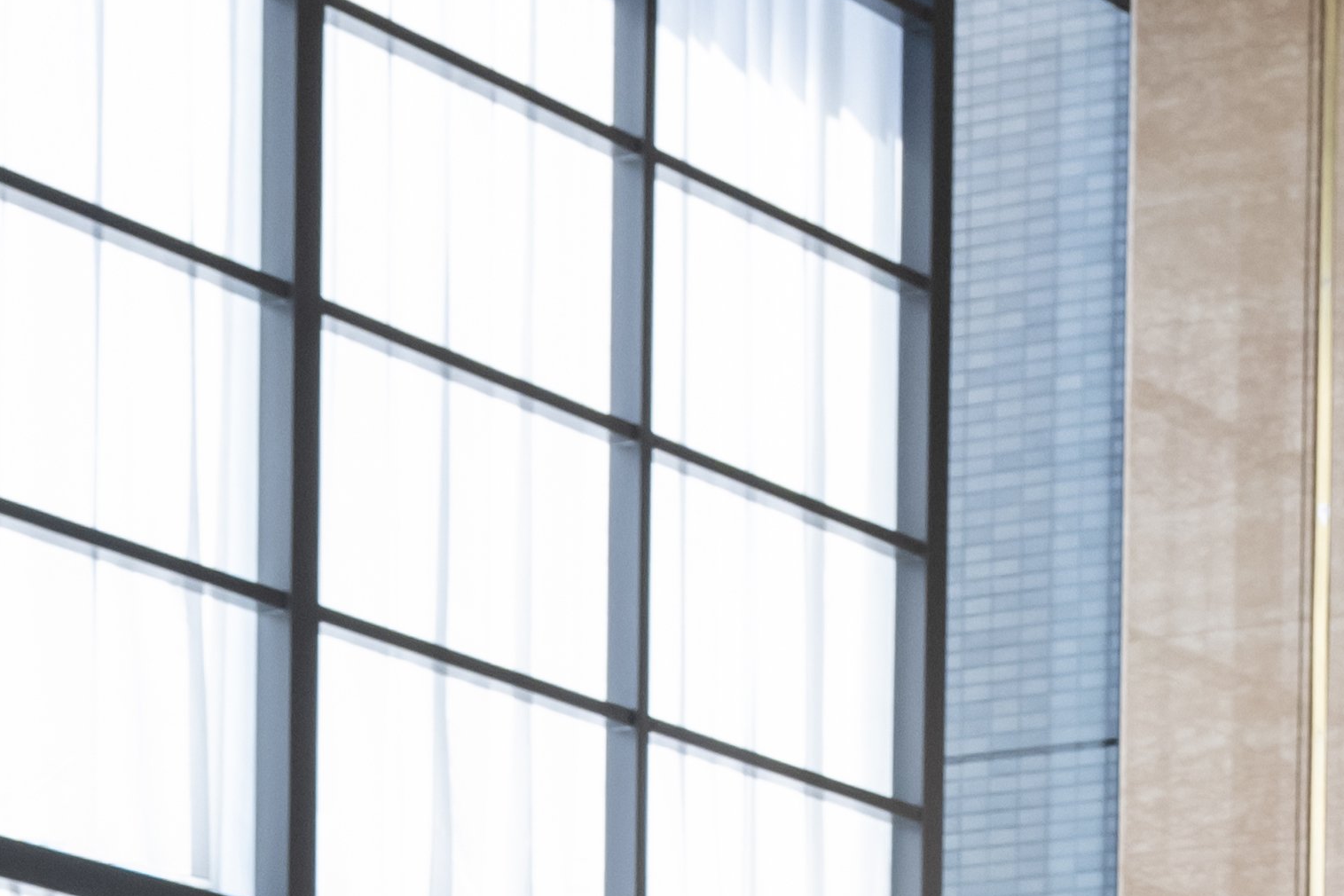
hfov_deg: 12.6
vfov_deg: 7.7
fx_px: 6000
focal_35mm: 161
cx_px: 1297
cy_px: 2377
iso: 800
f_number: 6.3
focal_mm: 29.5
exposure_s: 1/400
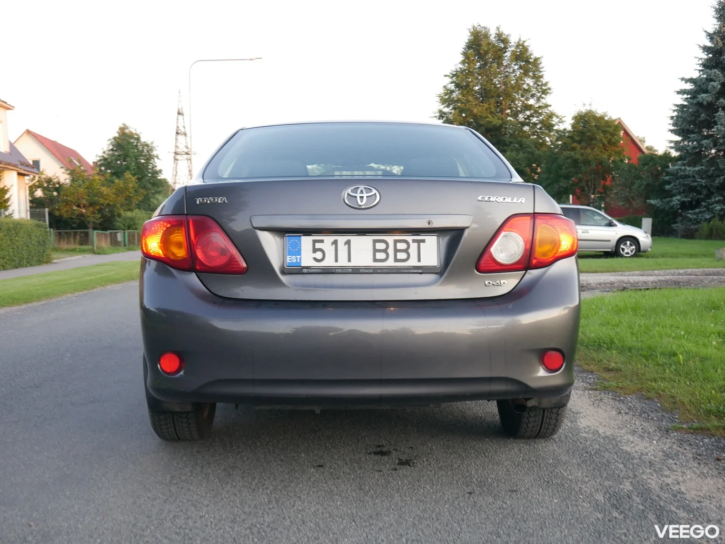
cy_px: 272
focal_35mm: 40
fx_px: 838
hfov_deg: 46.8
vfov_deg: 36.0
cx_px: 362
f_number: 4.5
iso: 500
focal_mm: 20
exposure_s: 1/60
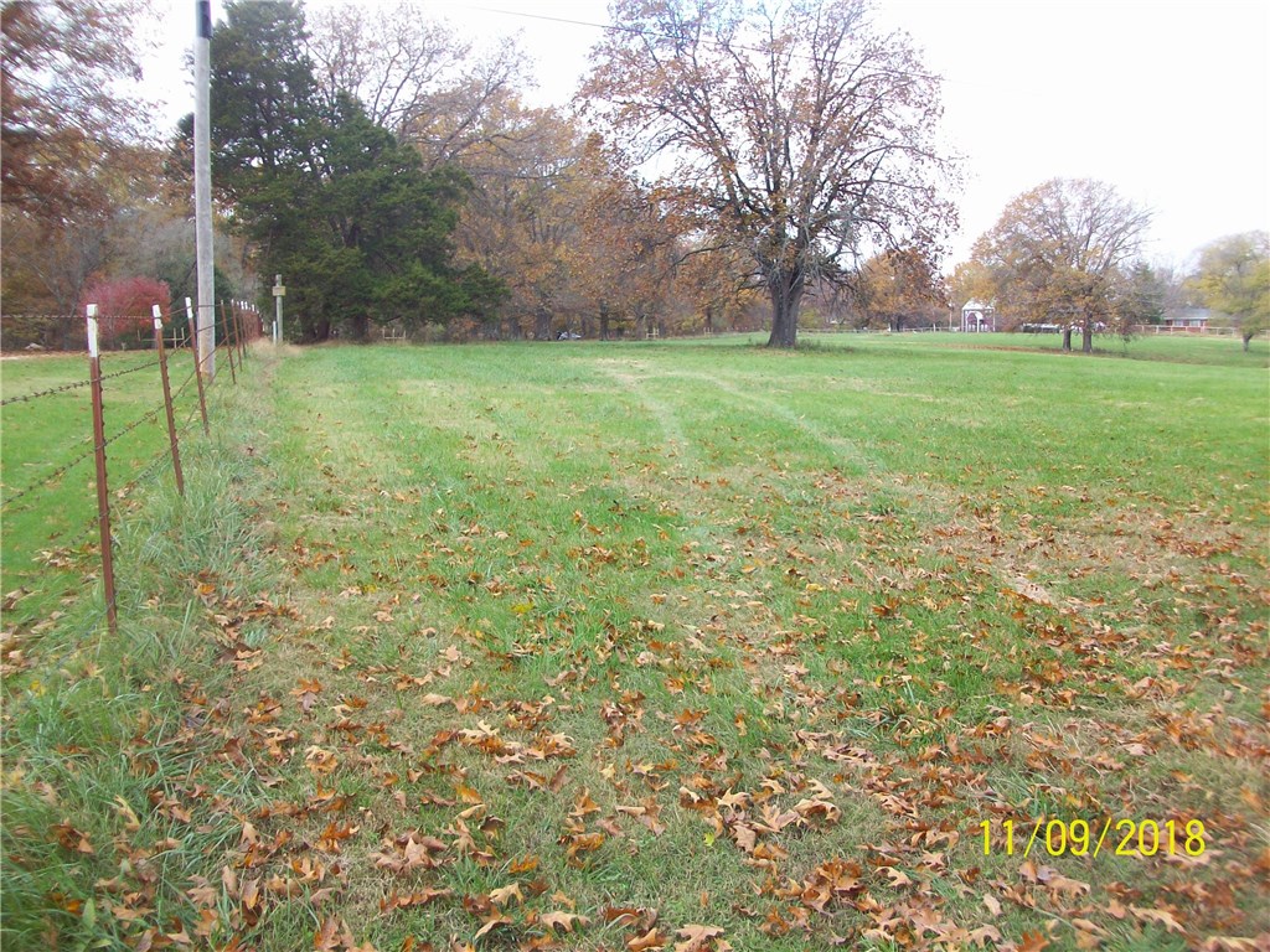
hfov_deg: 54.0
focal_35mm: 34
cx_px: 635
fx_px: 1247
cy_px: 476
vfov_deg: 41.8
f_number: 2.8
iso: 80
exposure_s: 1/242
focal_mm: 5.7
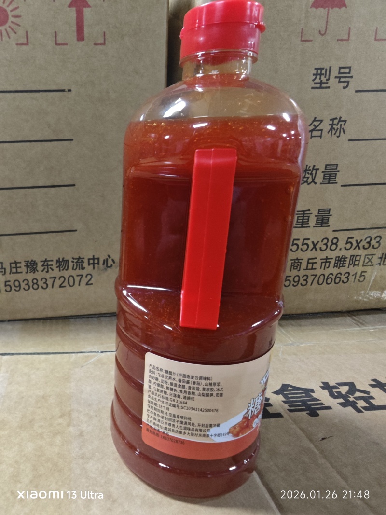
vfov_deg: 73.9
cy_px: 258
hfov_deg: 58.9
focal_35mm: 23
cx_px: 193
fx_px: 342
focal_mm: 2.03
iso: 500
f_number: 1.8
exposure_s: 1/25
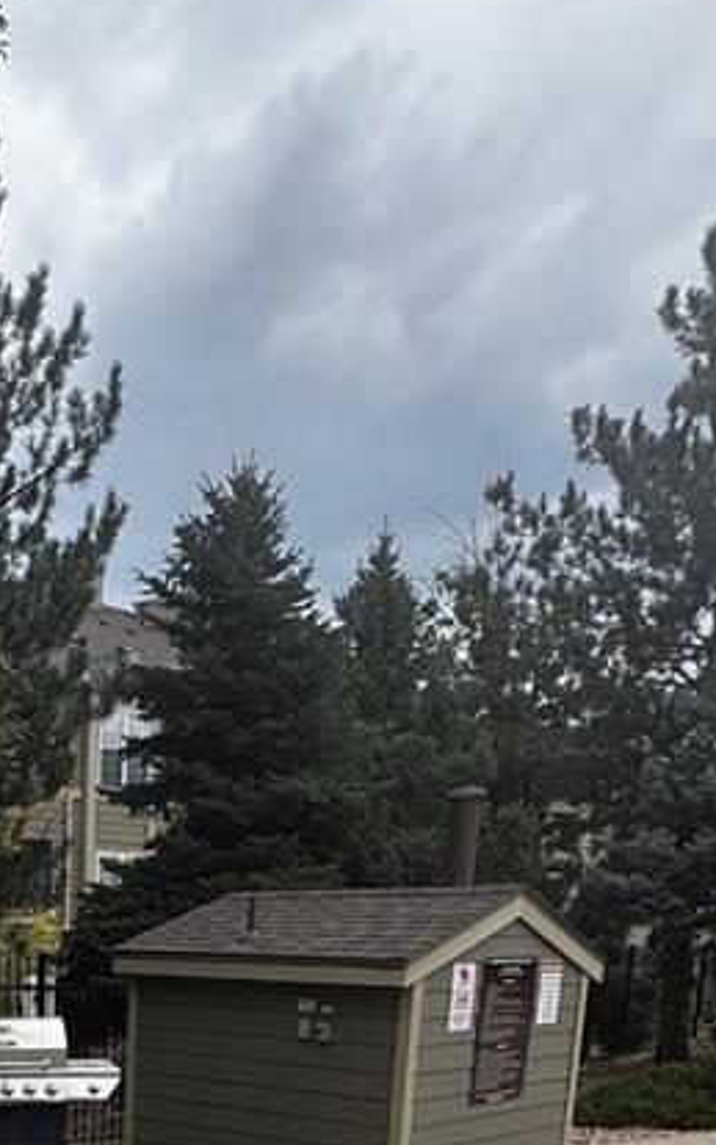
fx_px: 1342
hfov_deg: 28.0
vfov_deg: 38.2
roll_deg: +0.1
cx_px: -6
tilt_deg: -14.5
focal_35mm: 43
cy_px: 1267
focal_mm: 2.22
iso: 40
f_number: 2.2
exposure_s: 1/233
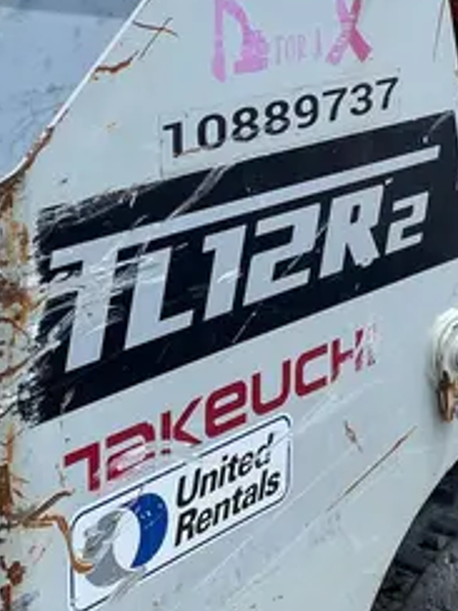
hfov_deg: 18.9
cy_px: 159
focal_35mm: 78
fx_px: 1376
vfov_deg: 24.8
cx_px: 280
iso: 50
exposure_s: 1/2257
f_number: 1.6
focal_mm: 4.2
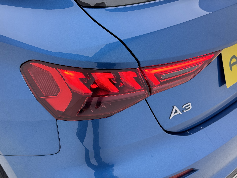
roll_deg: +1.1
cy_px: 89
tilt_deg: -28.7
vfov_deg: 30.3
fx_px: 329
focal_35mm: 48
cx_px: 118
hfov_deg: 39.7
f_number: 1.78
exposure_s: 1/100
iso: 50
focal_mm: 6.76
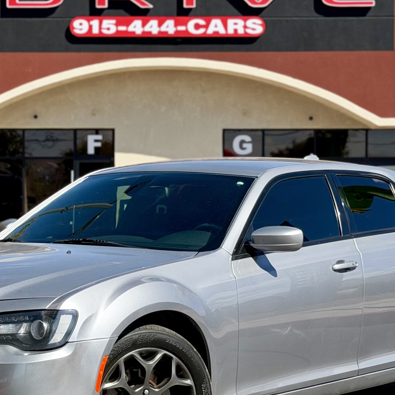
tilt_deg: -1.3
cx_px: 148
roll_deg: +0.5
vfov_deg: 15.4
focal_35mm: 113
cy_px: 220
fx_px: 1459
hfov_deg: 15.4
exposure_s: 1/4878
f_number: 1.78
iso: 80
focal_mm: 6.76
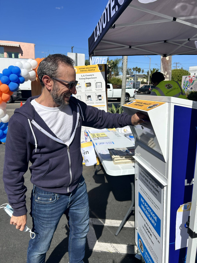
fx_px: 197
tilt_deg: -12.5
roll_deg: -1.4
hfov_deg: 53.1
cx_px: 98
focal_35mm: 26
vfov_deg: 67.3
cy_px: 132
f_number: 1.5
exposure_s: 1/7463
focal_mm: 5.7
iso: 50
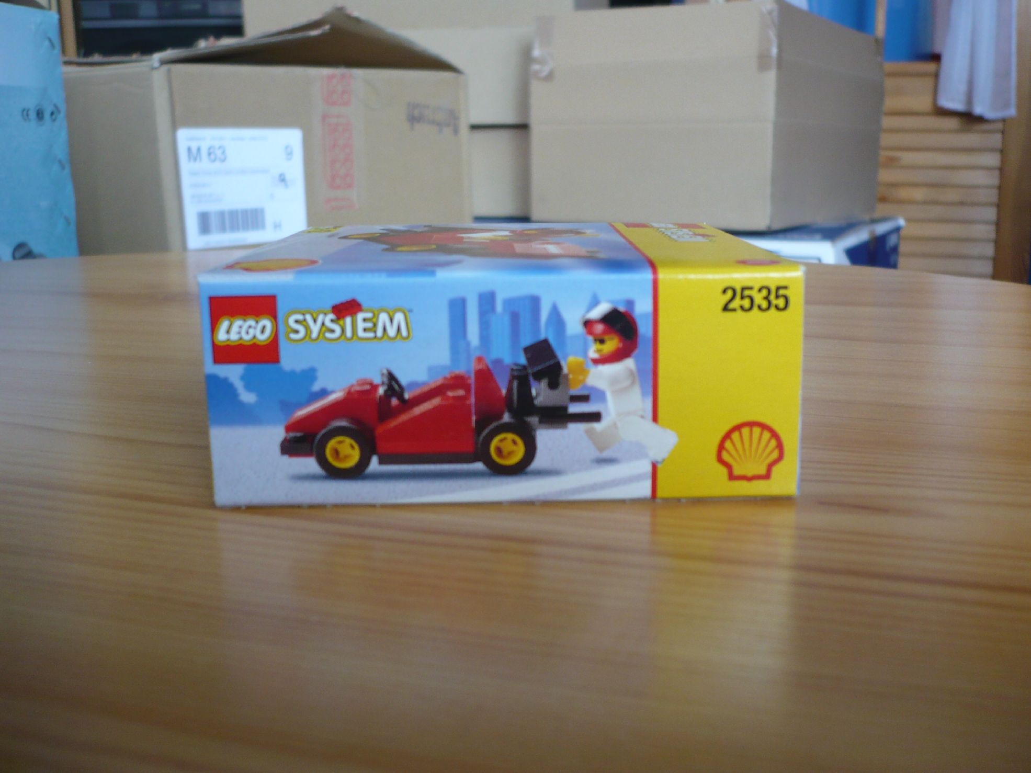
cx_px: 516
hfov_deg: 52.6
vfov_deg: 40.7
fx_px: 1042
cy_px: 386
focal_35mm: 35
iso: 125
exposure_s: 1/30
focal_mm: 5.8
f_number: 2.8
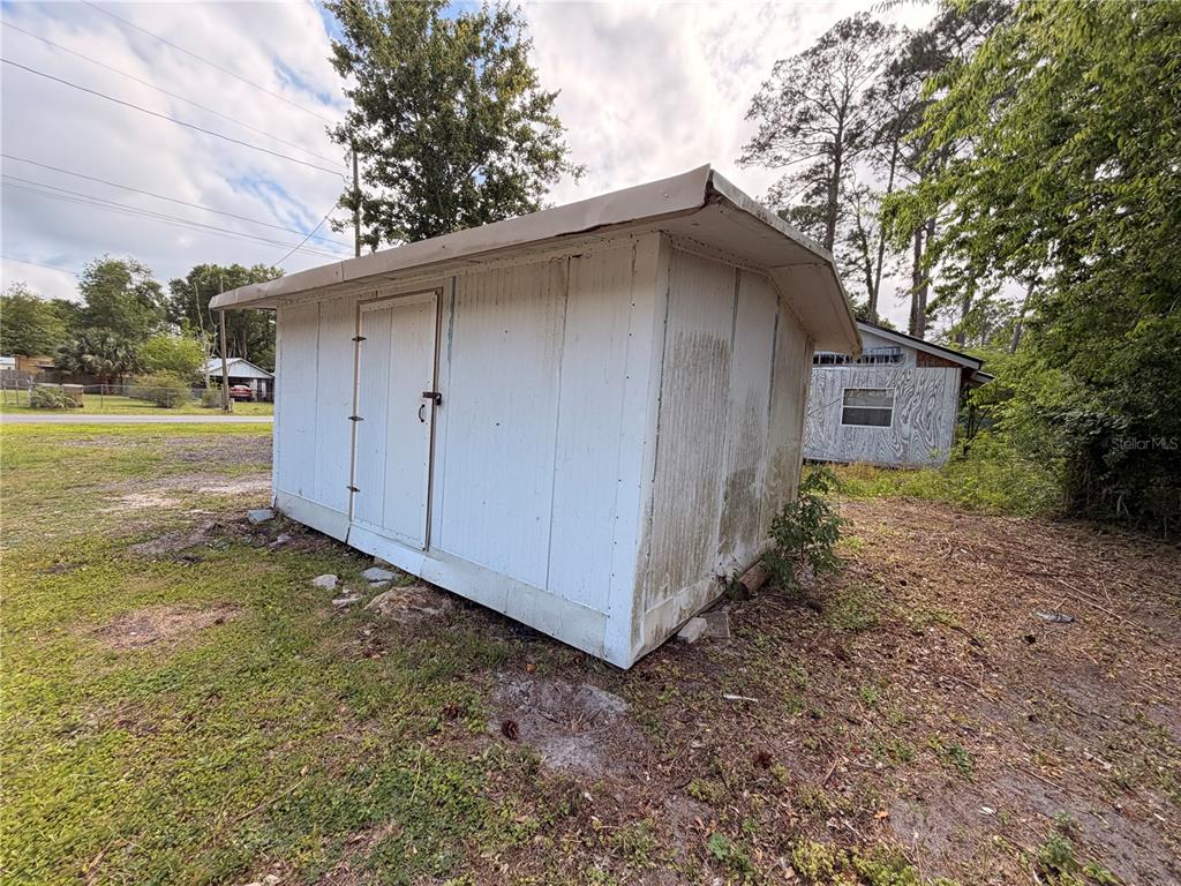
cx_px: 590
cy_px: 443
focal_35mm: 14
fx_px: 478
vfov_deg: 85.7
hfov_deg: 102.1
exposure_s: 1/510
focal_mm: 2.22
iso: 40
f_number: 2.2
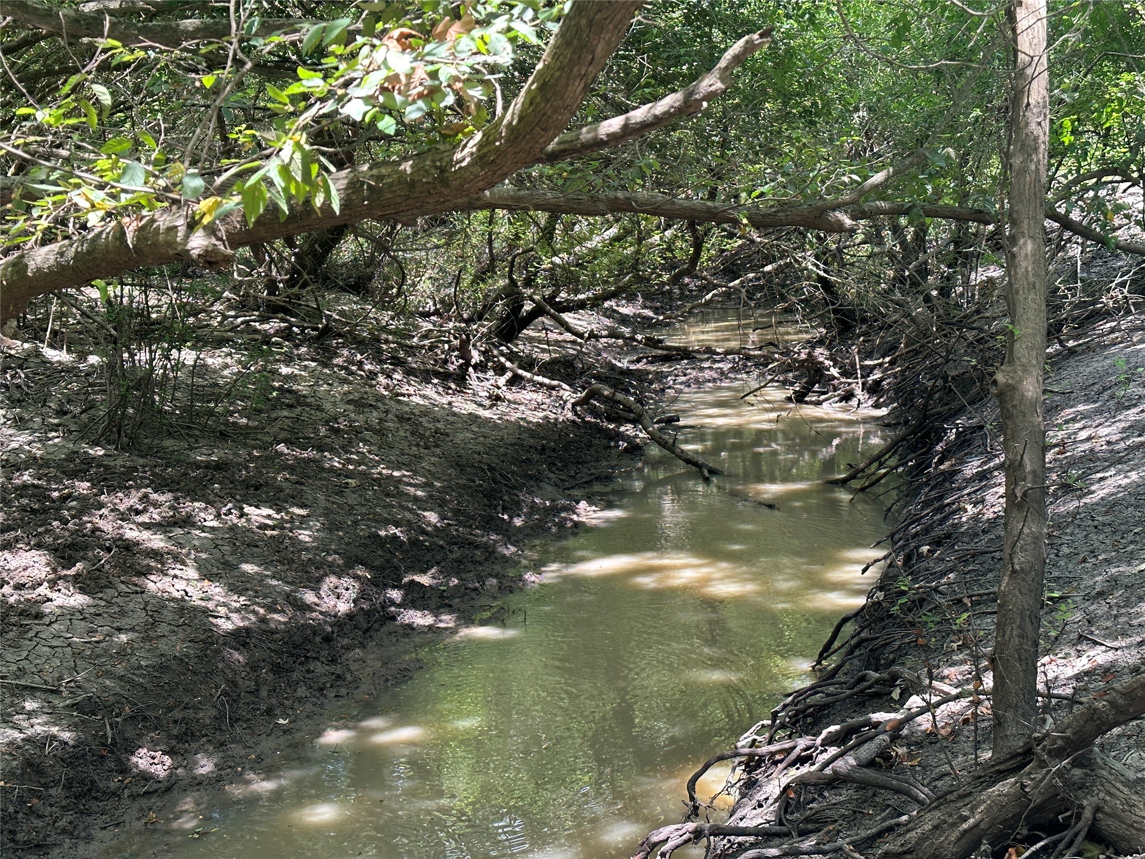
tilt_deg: -10.2
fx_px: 1588
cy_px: 430
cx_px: 572
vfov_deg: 30.3
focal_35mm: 48
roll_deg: +2.9
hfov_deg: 39.7
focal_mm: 6.86
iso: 80
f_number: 1.78
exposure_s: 1/171
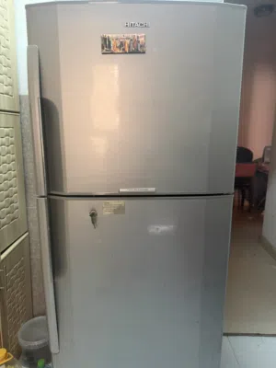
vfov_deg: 71.6
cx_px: 138
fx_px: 255
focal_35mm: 24
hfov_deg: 56.8
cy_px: 184
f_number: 1.78
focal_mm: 6.76
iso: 640
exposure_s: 1/33
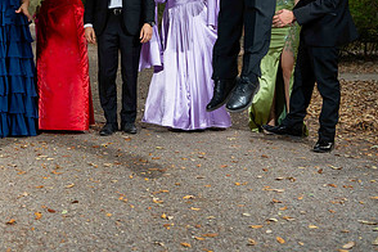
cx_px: 39
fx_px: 724
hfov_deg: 28.2
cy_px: 7
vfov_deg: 19.2
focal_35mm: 69
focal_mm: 35
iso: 250
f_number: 3.2
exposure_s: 1/200
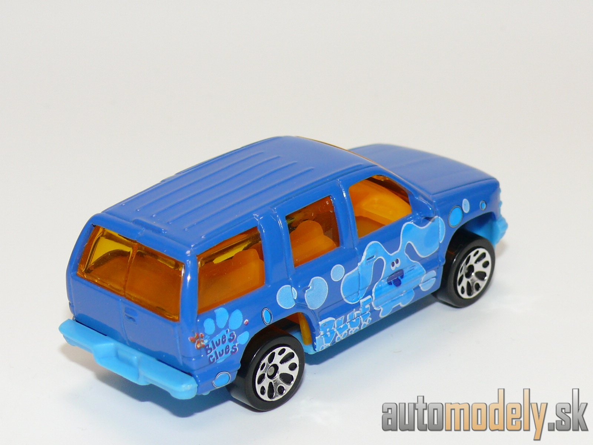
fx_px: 1884
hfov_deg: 17.9
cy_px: 222
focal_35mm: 110
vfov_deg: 13.5
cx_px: 296
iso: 100
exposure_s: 1/30
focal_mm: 14
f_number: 4
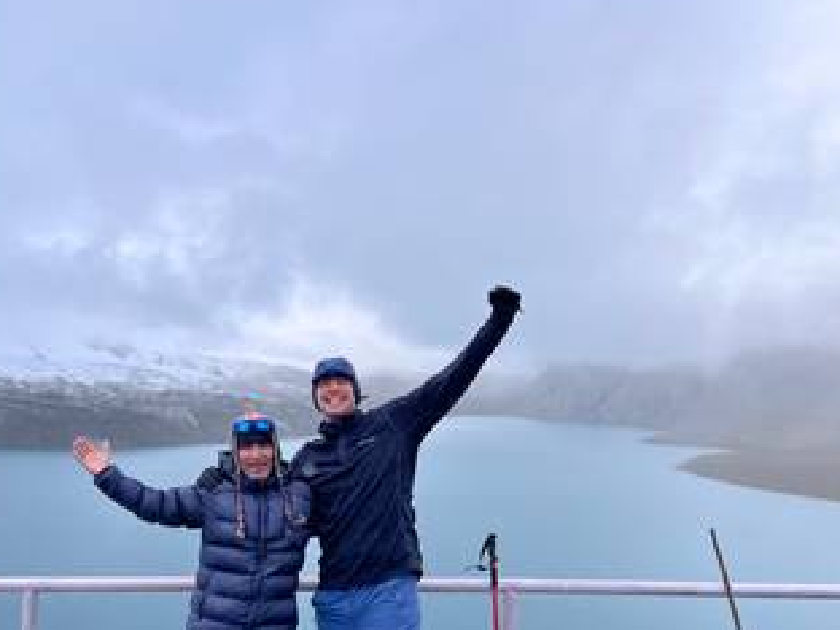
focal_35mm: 40
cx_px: 267
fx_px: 971
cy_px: 398
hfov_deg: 45.9
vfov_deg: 35.7
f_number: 1.6
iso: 50
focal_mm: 5.1
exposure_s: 1/4016
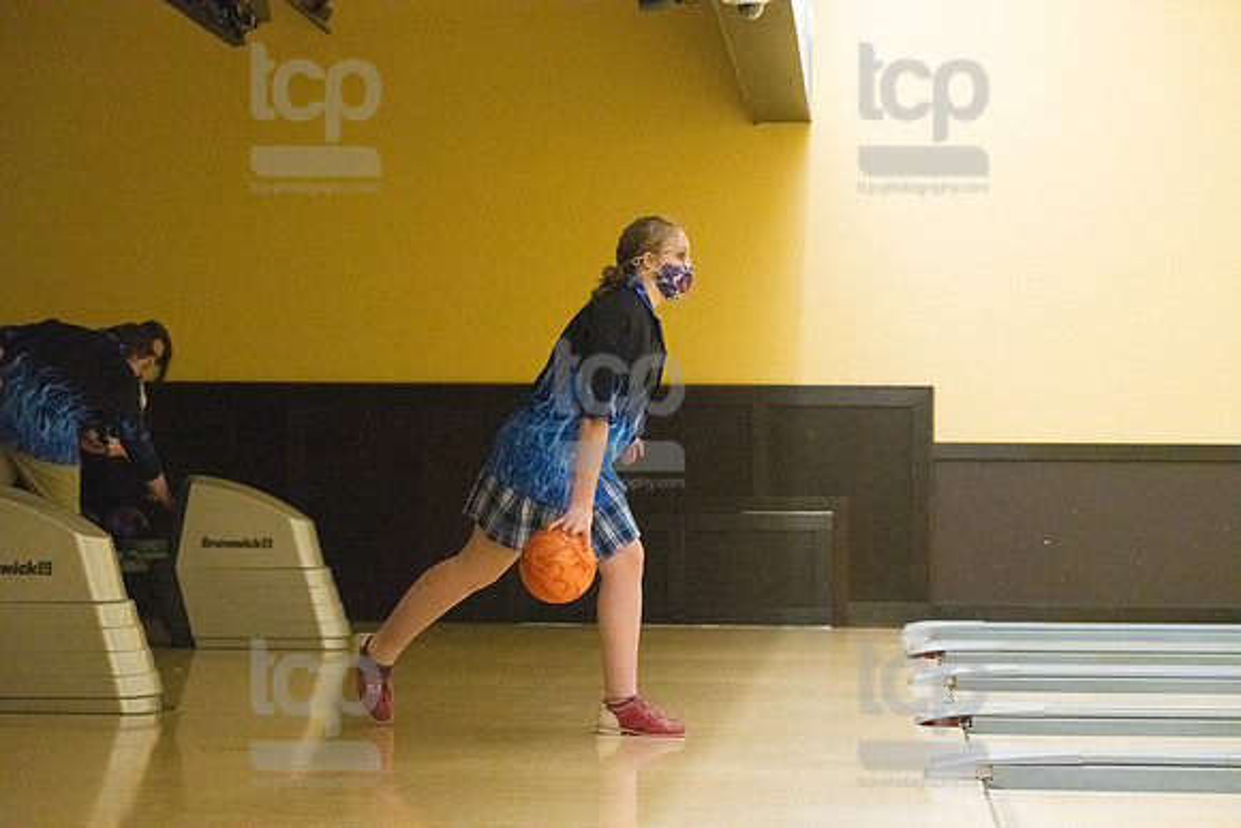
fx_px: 2965
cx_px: 620
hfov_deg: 23.6
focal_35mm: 86
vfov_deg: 15.9
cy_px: 414
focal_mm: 86
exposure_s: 1/1000
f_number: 4.5
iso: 10000
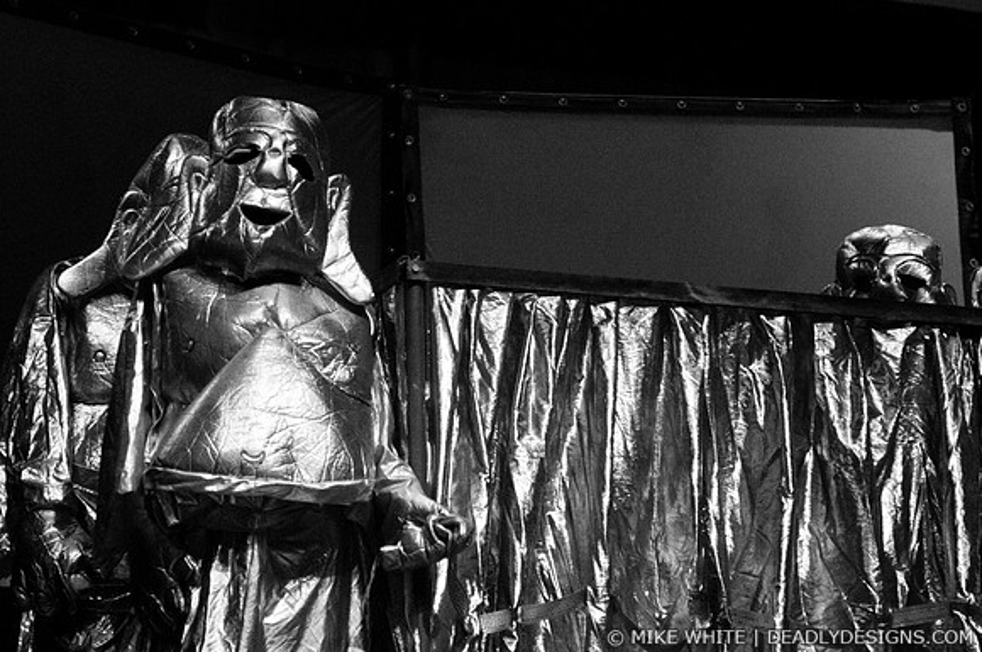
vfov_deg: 13.0
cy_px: 326
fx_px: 2860
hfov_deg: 19.5
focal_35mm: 105
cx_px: 491
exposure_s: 1/125
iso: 800
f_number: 2.8
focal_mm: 70
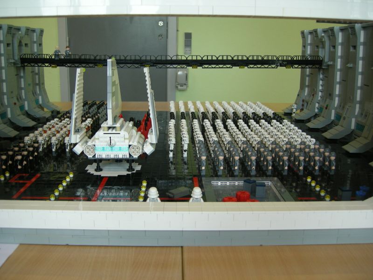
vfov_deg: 39.7
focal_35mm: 36
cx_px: 186
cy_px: 140
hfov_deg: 51.4
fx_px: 388
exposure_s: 1/59.8
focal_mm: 7.5
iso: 111
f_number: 2.7
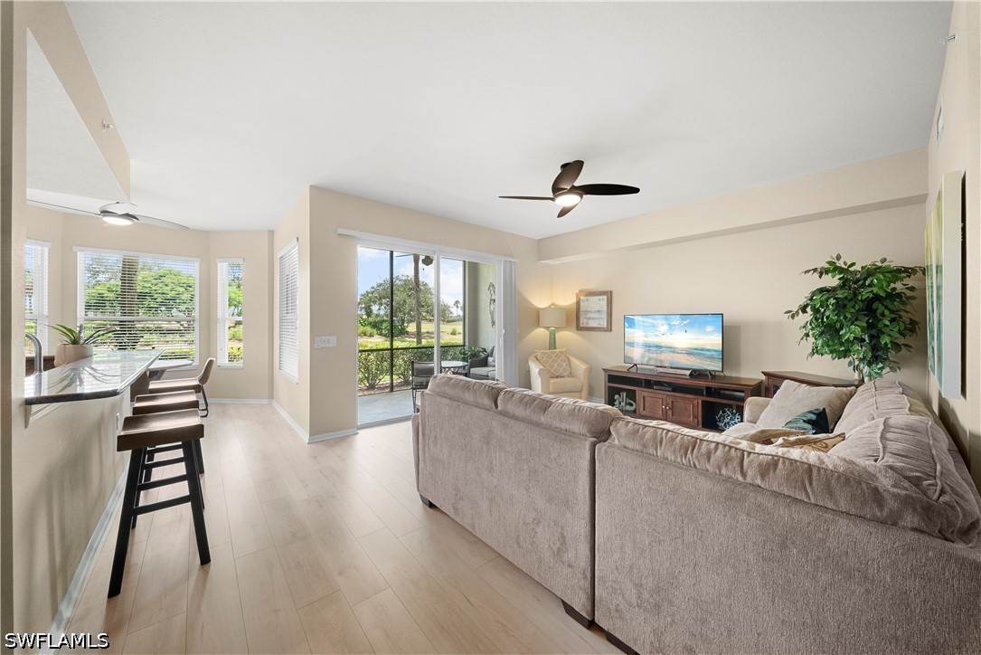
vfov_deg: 90.0
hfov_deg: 112.6
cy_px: 328
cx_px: 490
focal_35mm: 12
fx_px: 327
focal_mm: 12
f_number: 11
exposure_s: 1/25
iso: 2000
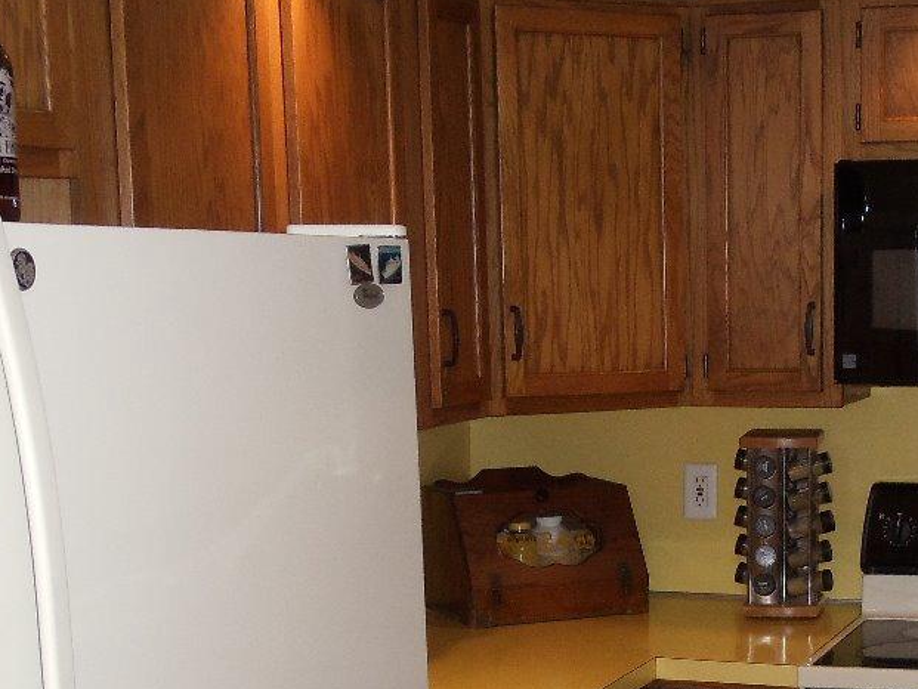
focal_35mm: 102
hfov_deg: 19.1
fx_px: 2706
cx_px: 674
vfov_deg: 14.3
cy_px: 665
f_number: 3.5
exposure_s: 1/30
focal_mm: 6
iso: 200
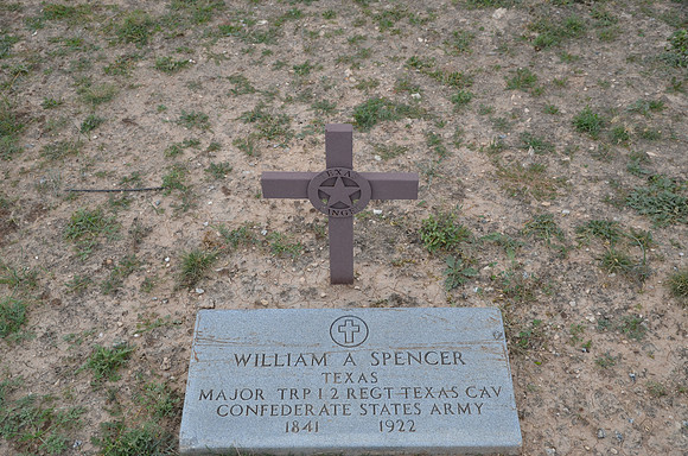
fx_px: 801
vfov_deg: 31.7
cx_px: 344
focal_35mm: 42
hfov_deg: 46.5
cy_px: 228
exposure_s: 1/125
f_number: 5.6
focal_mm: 28
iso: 280
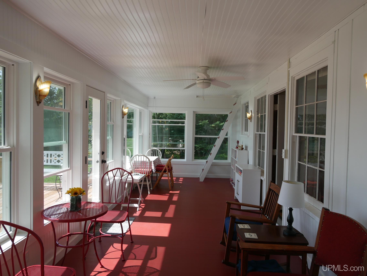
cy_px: 138
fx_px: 276
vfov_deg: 53.1
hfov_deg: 67.3
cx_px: 184
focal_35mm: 26
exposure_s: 1/200
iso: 200
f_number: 5
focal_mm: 13
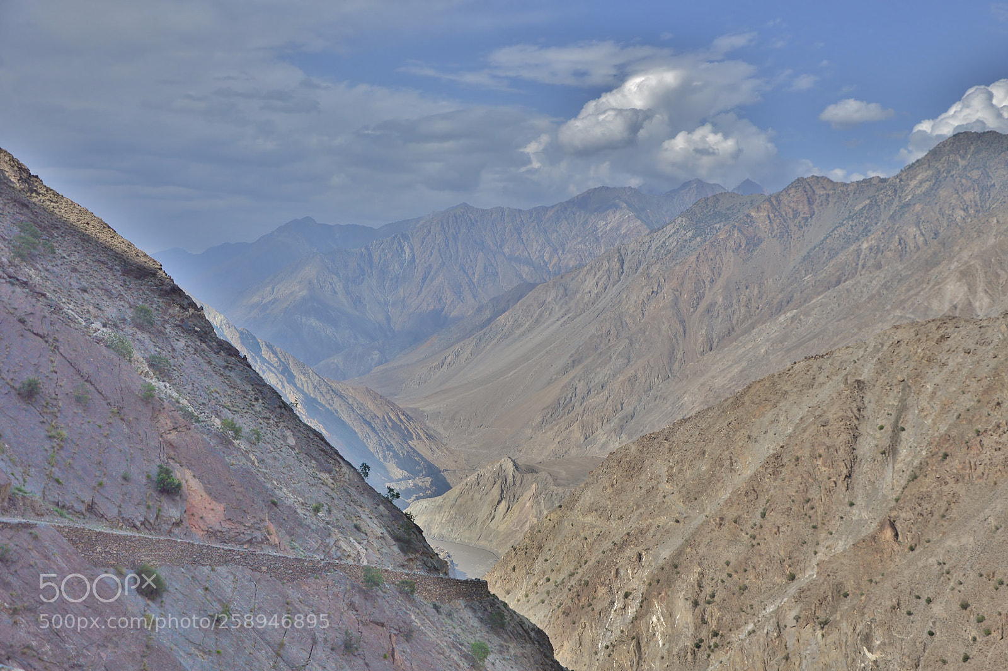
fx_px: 1343
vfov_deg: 28.0
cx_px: 504
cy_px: 336
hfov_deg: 41.1
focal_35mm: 48
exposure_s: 1/1600
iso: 200
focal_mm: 32
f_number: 5.6
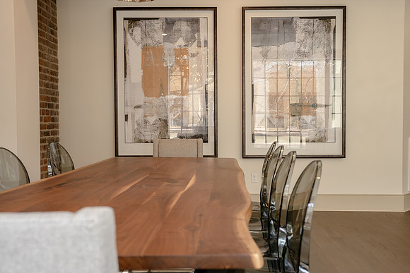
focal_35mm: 38
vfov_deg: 35.1
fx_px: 433
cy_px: 137
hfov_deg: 50.7
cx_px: 221
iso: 400
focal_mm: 35
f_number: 4.5
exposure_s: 1/125
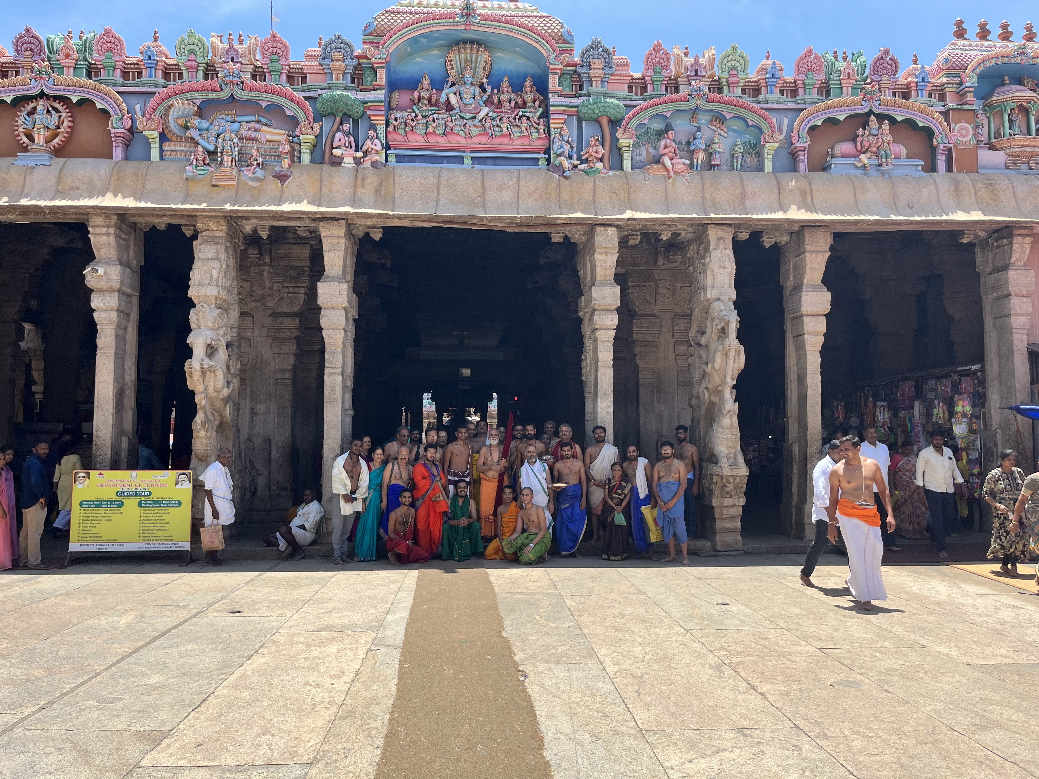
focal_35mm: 26
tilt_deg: +6.2
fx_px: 780
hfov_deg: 67.3
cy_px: 390
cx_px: 520
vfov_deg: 53.1
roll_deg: -1.4
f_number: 1.6
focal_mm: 5.1
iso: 50
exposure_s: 1/1536
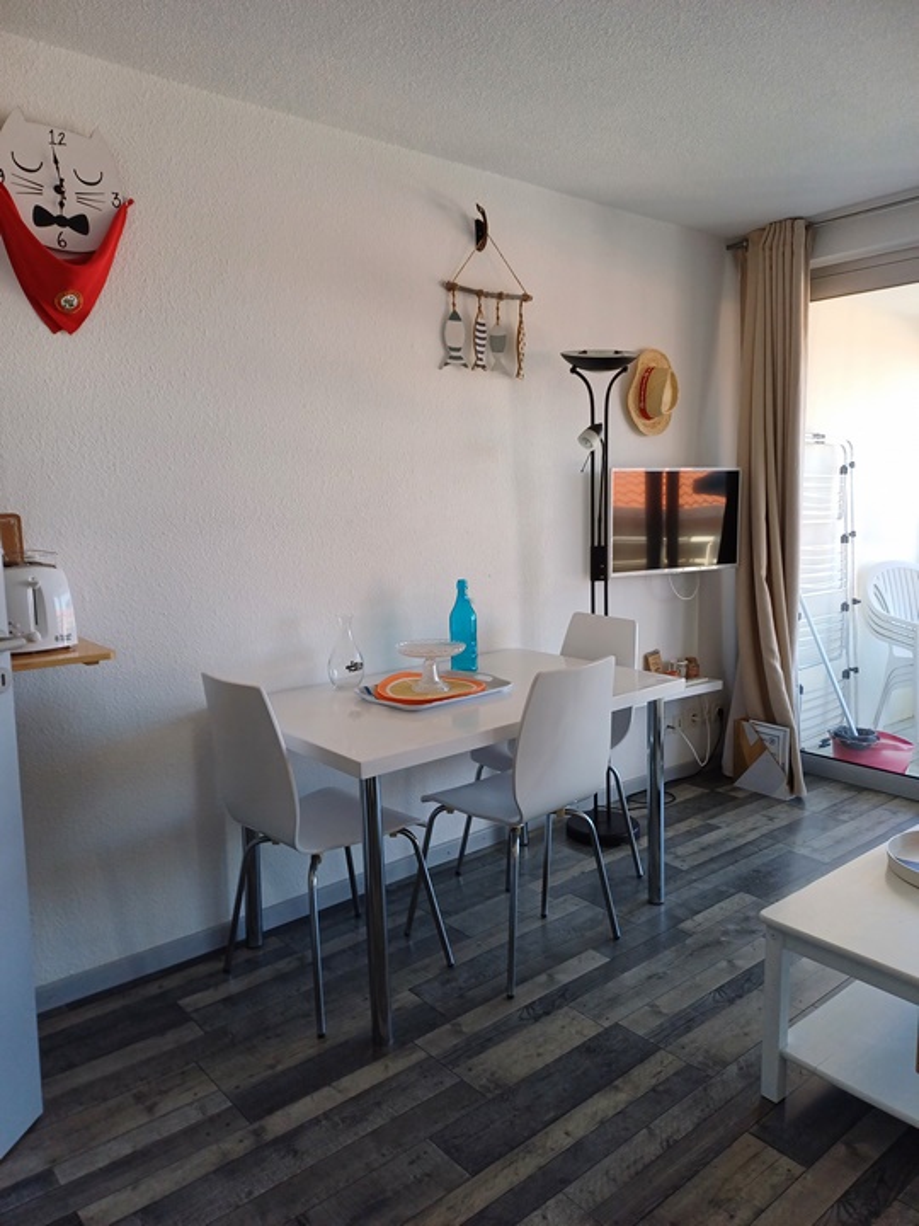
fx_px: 885
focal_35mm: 25
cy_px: 613
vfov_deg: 69.4
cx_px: 460
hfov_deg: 54.9
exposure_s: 1/100
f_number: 1.8
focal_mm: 4.65
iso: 80
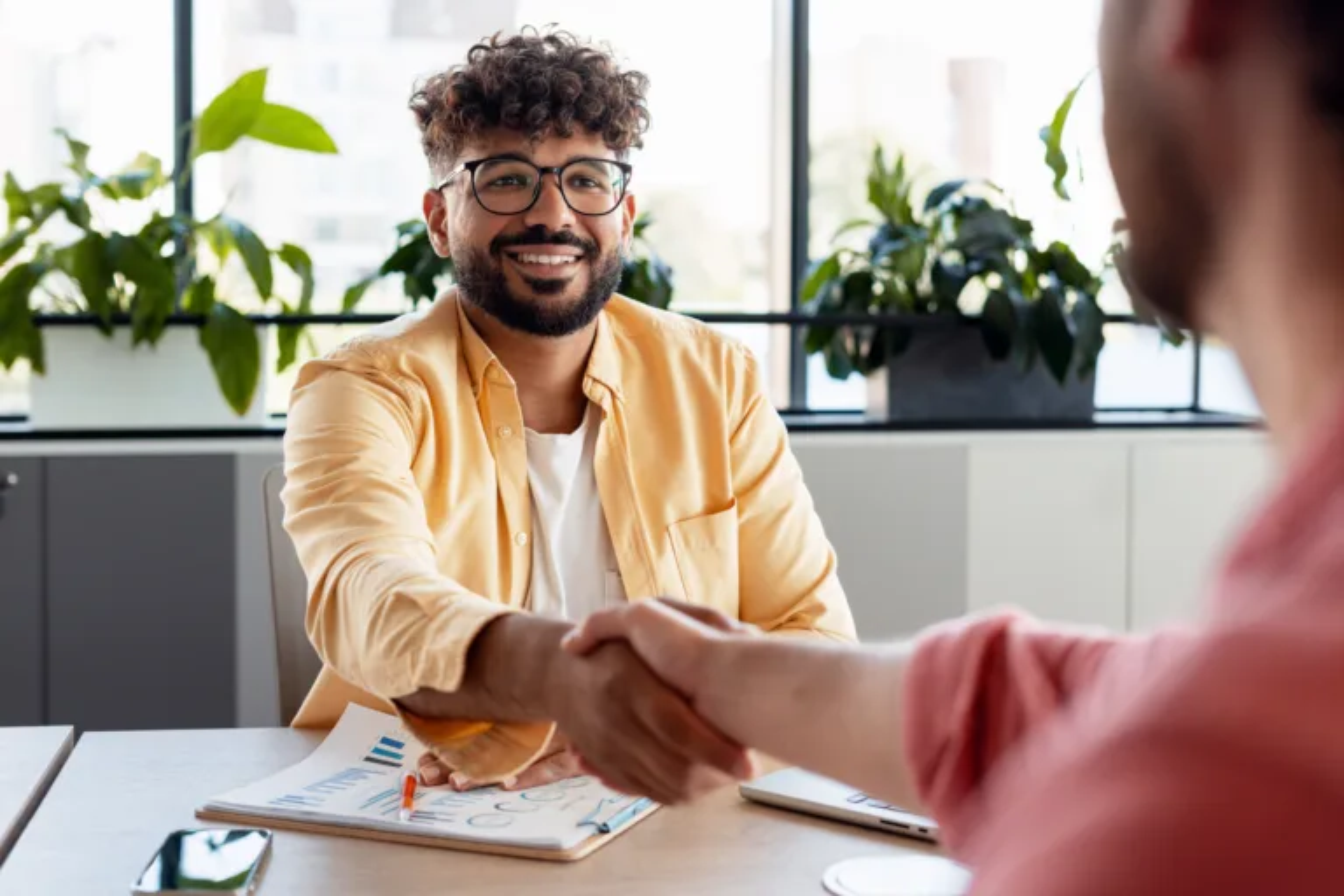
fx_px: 1867
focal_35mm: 50
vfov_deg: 27.0
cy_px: 448
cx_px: 672
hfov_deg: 39.6
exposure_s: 1/320
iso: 400
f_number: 2.8
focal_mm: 50
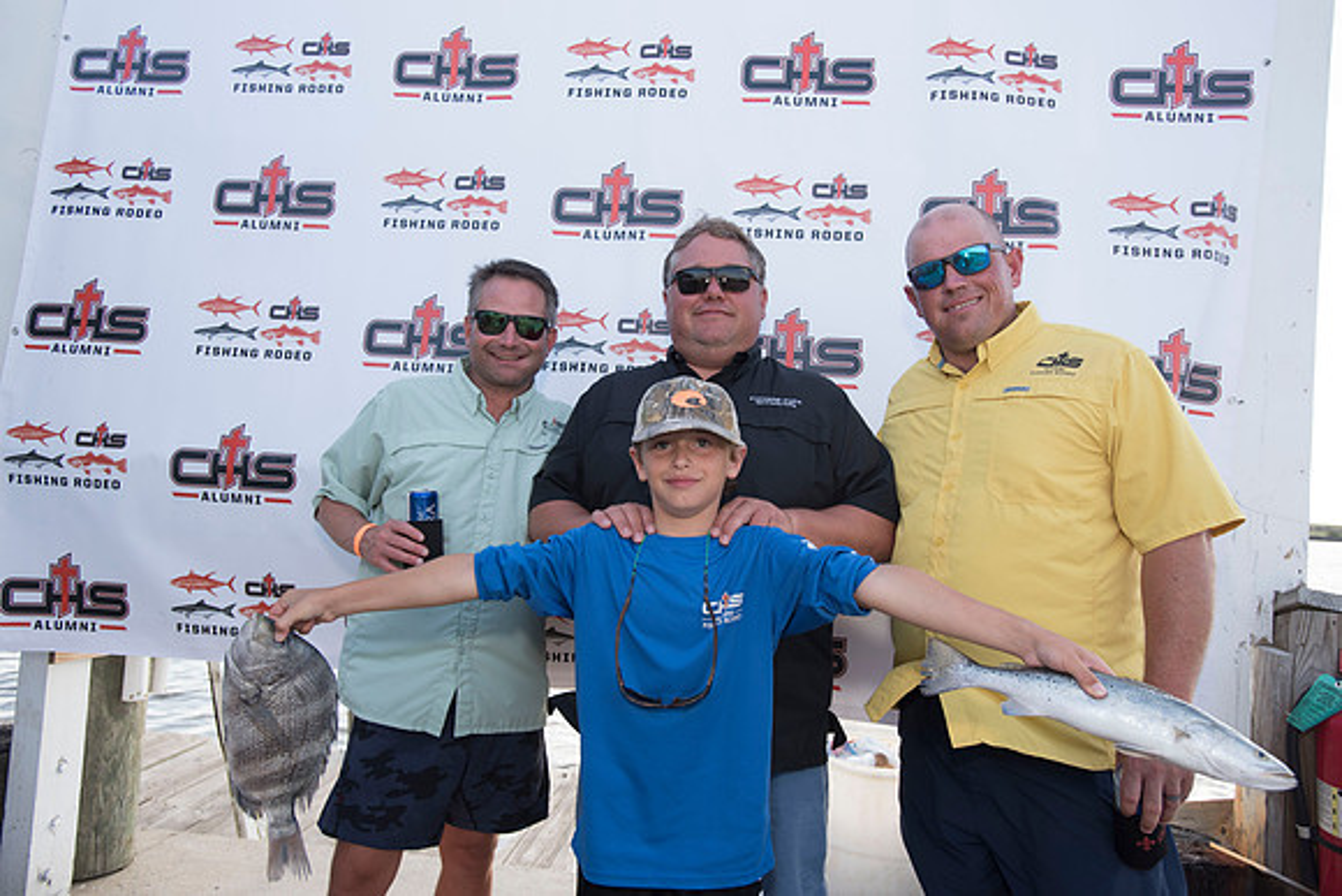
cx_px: 671
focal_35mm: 24
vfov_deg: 53.2
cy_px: 448
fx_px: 895
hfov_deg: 73.7
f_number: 4.5
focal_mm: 24
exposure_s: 1/400
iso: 250
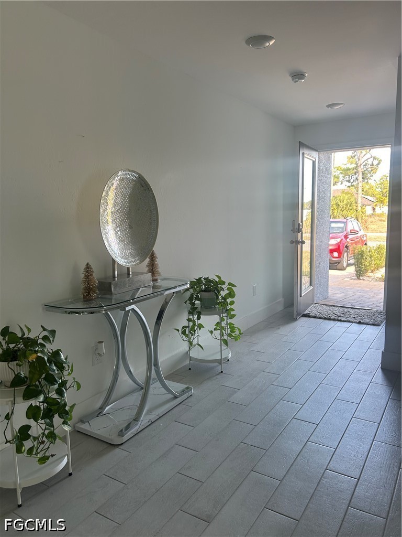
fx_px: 403
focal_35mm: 26
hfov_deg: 53.1
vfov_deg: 67.3
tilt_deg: -6.5
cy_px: 268
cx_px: 201
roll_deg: -0.1
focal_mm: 5.7
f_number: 1.5
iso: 80
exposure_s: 1/121
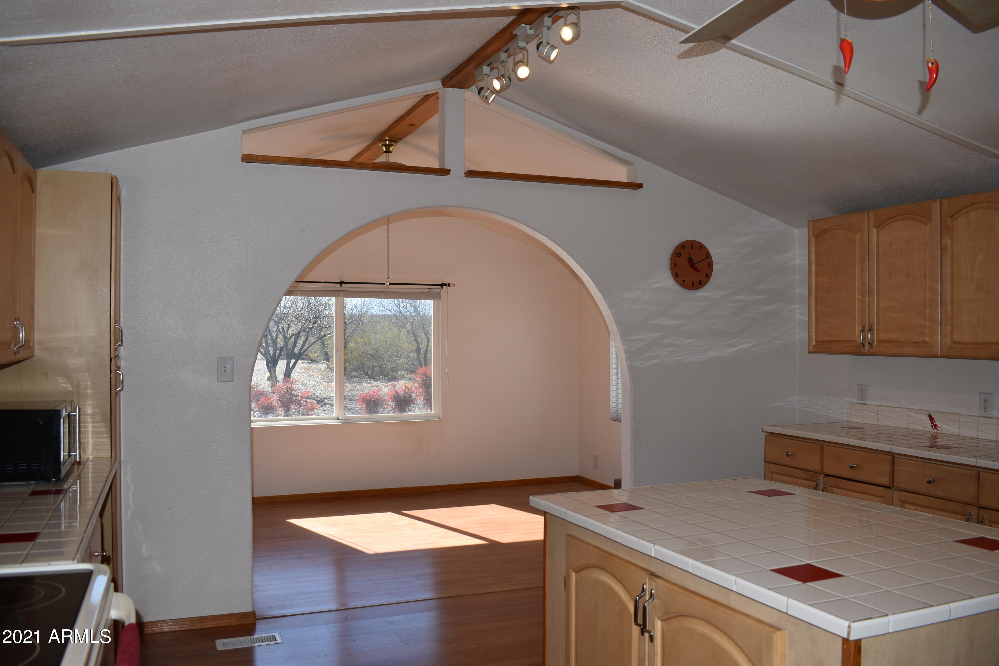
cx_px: 500
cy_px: 333
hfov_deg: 61.9
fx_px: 832
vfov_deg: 43.6
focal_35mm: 30
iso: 100
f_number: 5.6
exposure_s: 1/200
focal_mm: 20
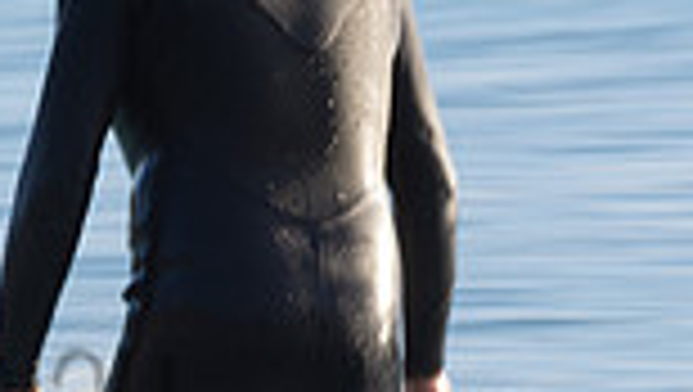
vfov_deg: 0.4
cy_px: 331
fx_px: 54430
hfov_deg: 0.7
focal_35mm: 2959
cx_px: -302
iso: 100
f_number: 18
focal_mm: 500
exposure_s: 1/25
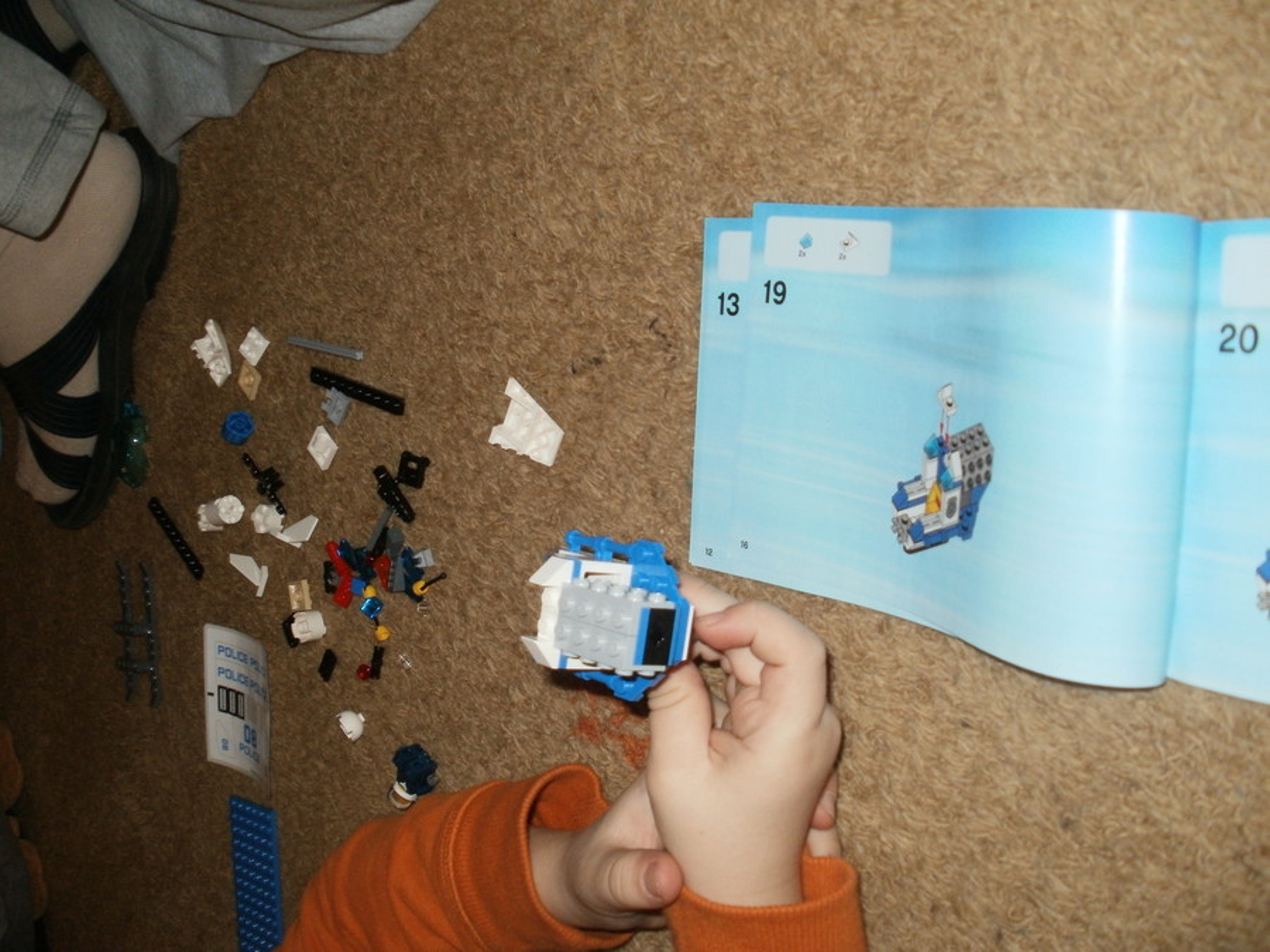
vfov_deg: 39.7
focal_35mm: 36
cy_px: 476
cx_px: 635
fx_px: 1321
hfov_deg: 51.4
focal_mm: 6.3
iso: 125
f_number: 3.5
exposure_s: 1/30
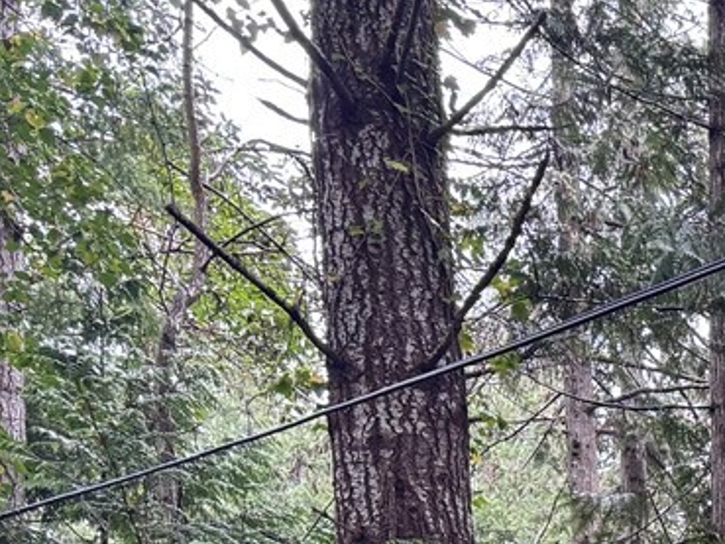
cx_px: 1254
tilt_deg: +3.3
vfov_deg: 12.3
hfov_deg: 16.3
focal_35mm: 104
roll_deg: +3.1
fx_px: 2179
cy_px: 1139
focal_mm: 6.76
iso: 100
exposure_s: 1/121
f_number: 1.78
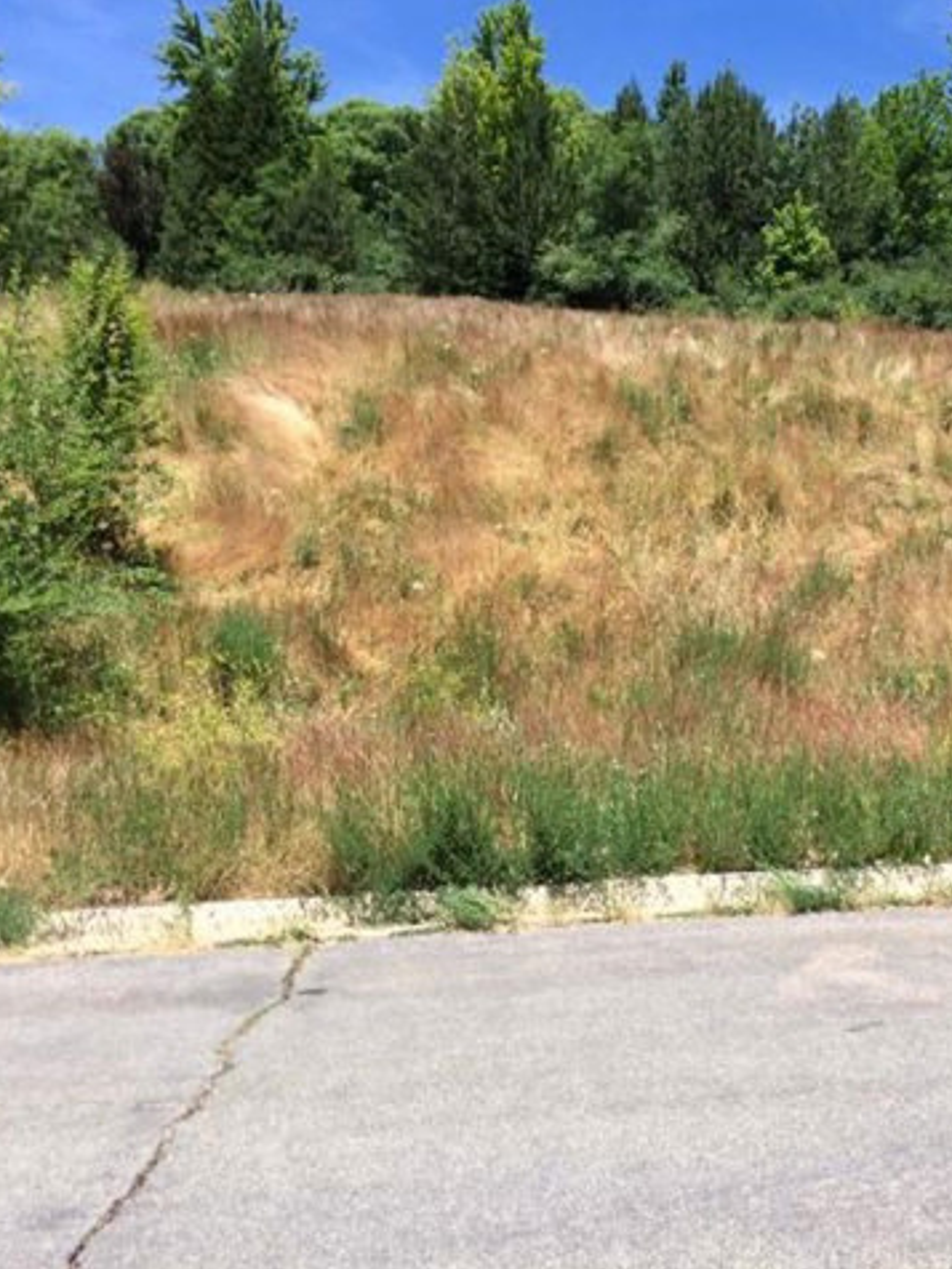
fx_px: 1430
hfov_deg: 36.1
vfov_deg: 47.9
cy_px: 634
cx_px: 691
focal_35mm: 39
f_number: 2.2
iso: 32
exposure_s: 1/1580
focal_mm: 4.15
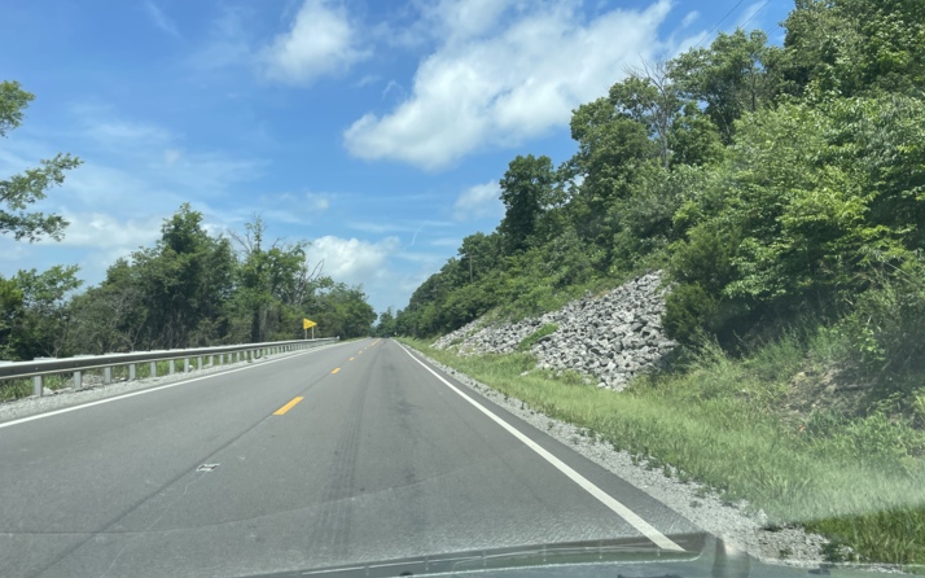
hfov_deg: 66.5
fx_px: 706
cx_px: 457
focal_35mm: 28
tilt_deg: +0.5
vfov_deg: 44.5
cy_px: 321
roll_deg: -1.6
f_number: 1.6
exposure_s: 1/2257
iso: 32
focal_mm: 4.2
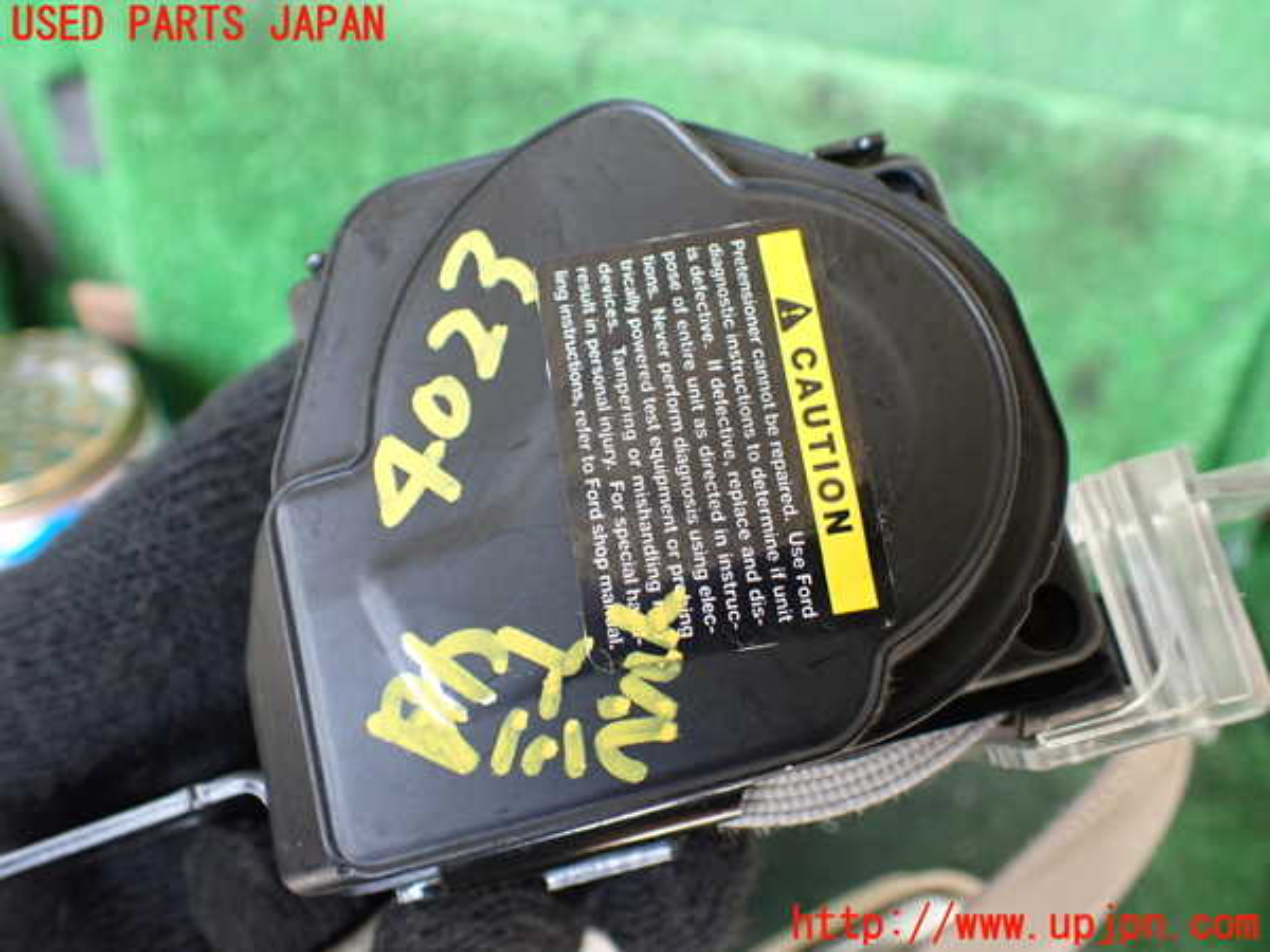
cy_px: 476
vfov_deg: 46.8
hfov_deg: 60.0
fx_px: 1101
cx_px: 635
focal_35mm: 30
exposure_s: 1/125
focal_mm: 5.4
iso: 400
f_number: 2.3
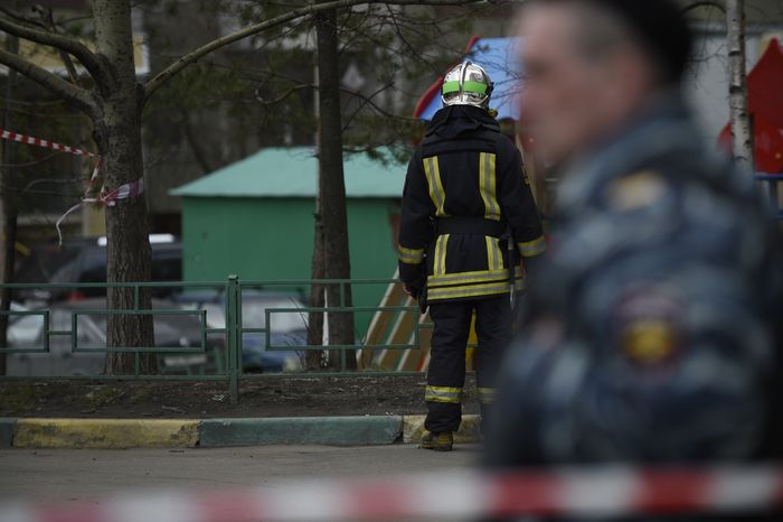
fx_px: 4348
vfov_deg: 6.9
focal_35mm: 200
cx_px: 392
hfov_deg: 10.3
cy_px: 261
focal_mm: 200
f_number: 4
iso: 125
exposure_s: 1/640
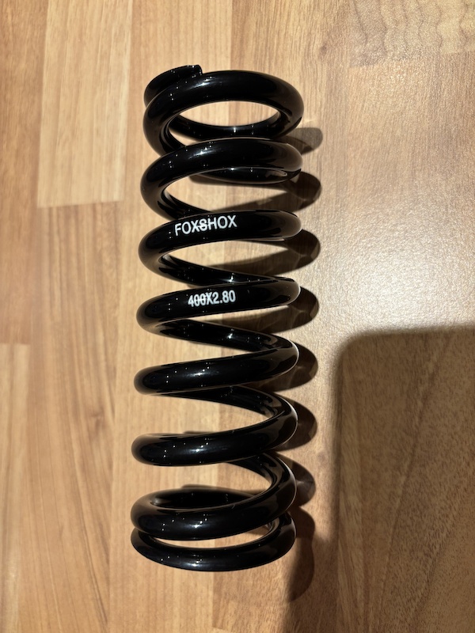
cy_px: 316
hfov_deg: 53.1
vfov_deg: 67.3
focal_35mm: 26
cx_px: 238
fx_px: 476
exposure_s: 1/50
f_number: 1.6
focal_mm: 5.96
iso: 80
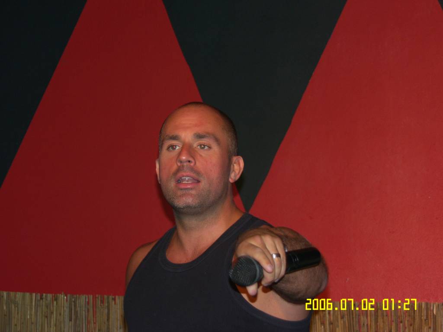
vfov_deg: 12.3
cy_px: 166
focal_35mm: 120
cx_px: 222
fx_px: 1536
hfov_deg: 16.4
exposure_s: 1/100
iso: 100
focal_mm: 31
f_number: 3.5
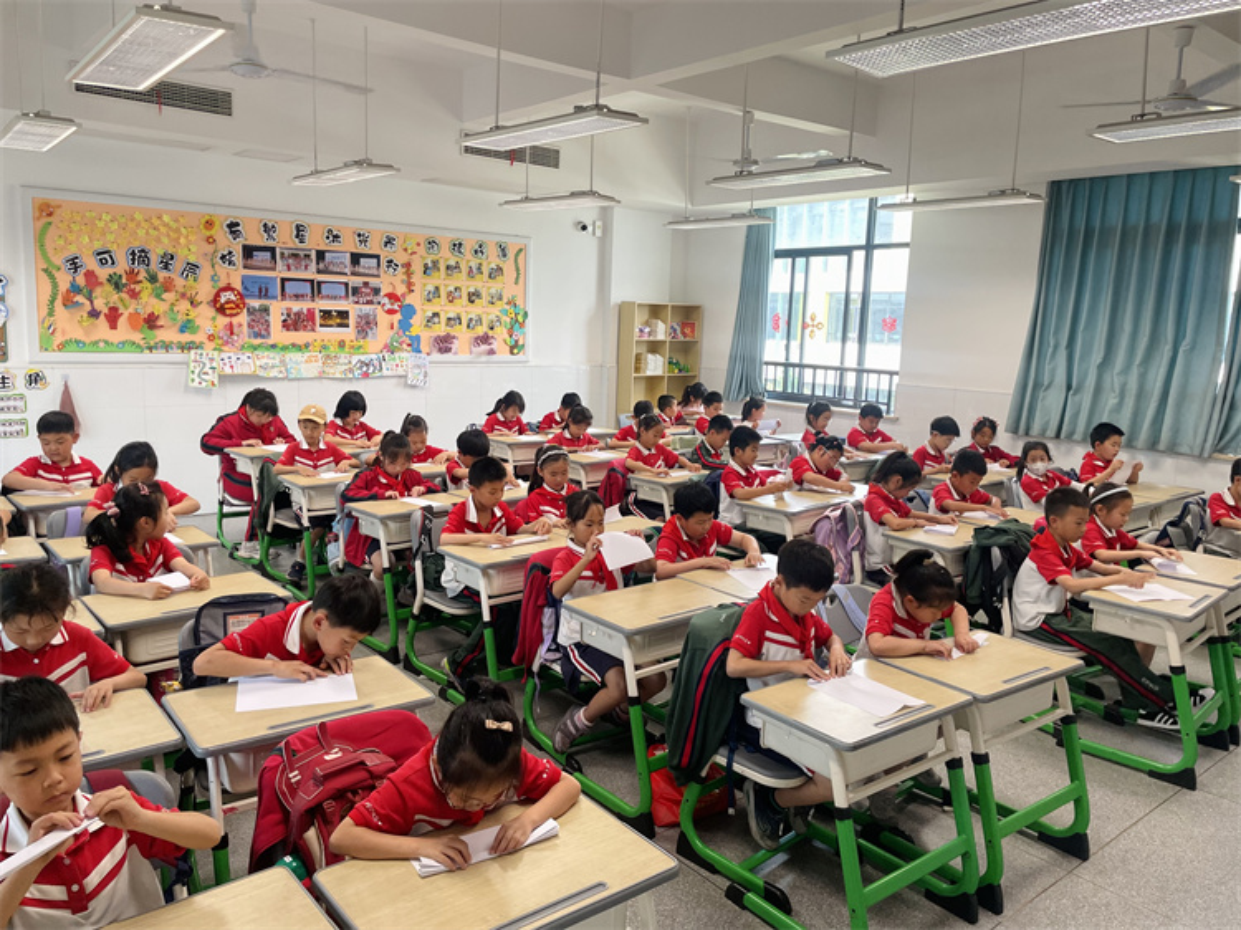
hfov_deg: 67.3
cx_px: 620
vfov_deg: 53.0
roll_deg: -2.1
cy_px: 465
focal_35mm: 26
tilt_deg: -8.3
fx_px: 932
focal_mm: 4.2
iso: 100
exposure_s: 1/121
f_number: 1.6
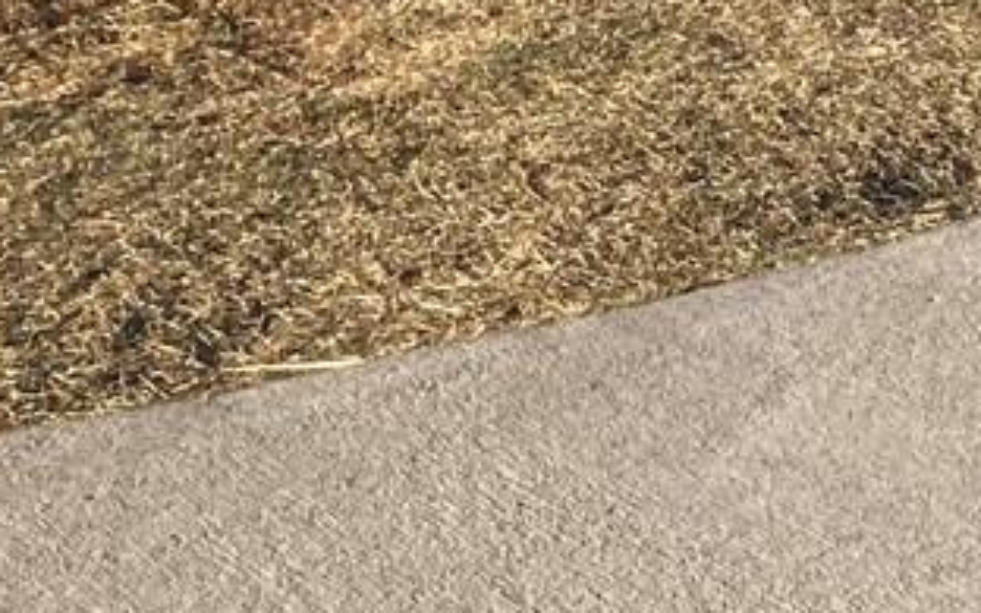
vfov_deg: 7.9
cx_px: 1971
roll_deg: +2.2
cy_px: -956
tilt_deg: -5.0
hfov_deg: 12.2
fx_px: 4064
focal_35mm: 152
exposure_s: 1/1869
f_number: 1.8
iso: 20
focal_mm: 3.99
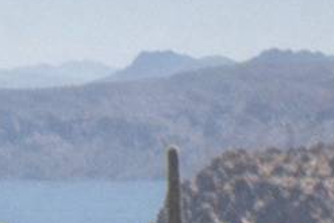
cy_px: 303
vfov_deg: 5.3
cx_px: -19
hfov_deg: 7.9
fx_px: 2404
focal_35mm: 259
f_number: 8
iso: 100
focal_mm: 64
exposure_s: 1/320
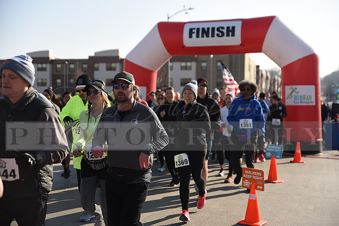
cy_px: 113
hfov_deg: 38.2
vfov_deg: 26.0
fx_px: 490
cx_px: 170
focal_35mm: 52
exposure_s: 1/1250
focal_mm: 52
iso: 100
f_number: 2.8
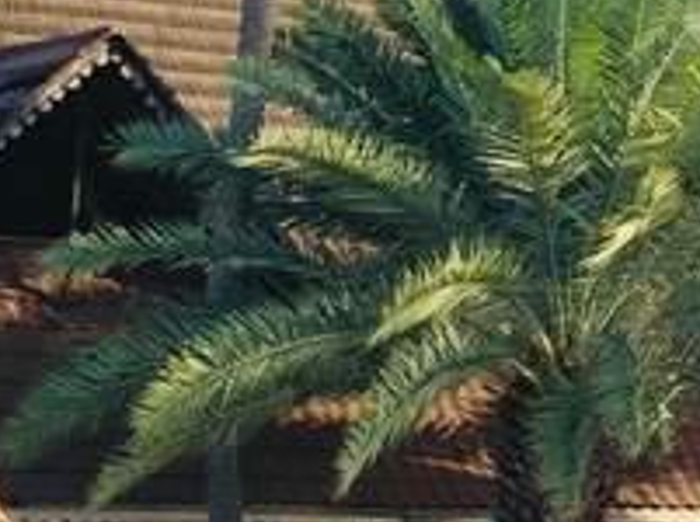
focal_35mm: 177
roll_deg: +0.4
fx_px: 3573
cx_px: 1861
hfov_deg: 9.5
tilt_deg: +3.2
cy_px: 167
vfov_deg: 8.4
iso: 25
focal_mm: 4.25
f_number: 1.8
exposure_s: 1/796
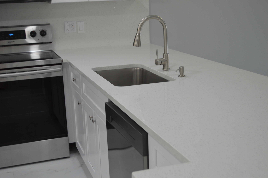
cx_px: 134
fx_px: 379
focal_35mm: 51
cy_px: 89
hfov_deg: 38.9
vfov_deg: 26.4
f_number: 4.5
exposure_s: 1/80
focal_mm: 34
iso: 400
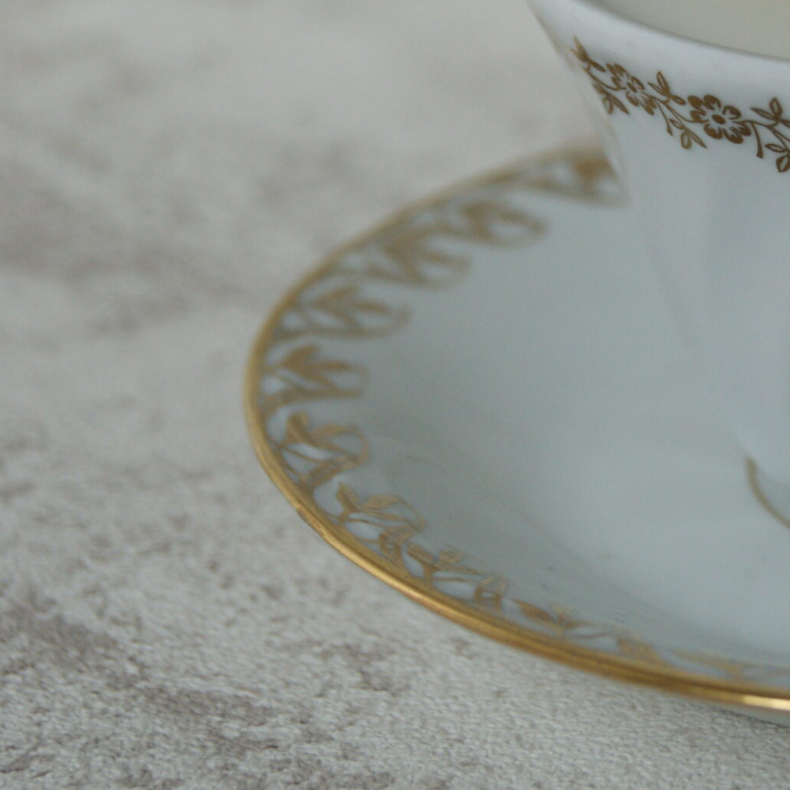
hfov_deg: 10.0
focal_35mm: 175
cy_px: 103
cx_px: 642
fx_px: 4520
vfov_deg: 9.9
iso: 400
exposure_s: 1/100
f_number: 5.6
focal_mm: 55
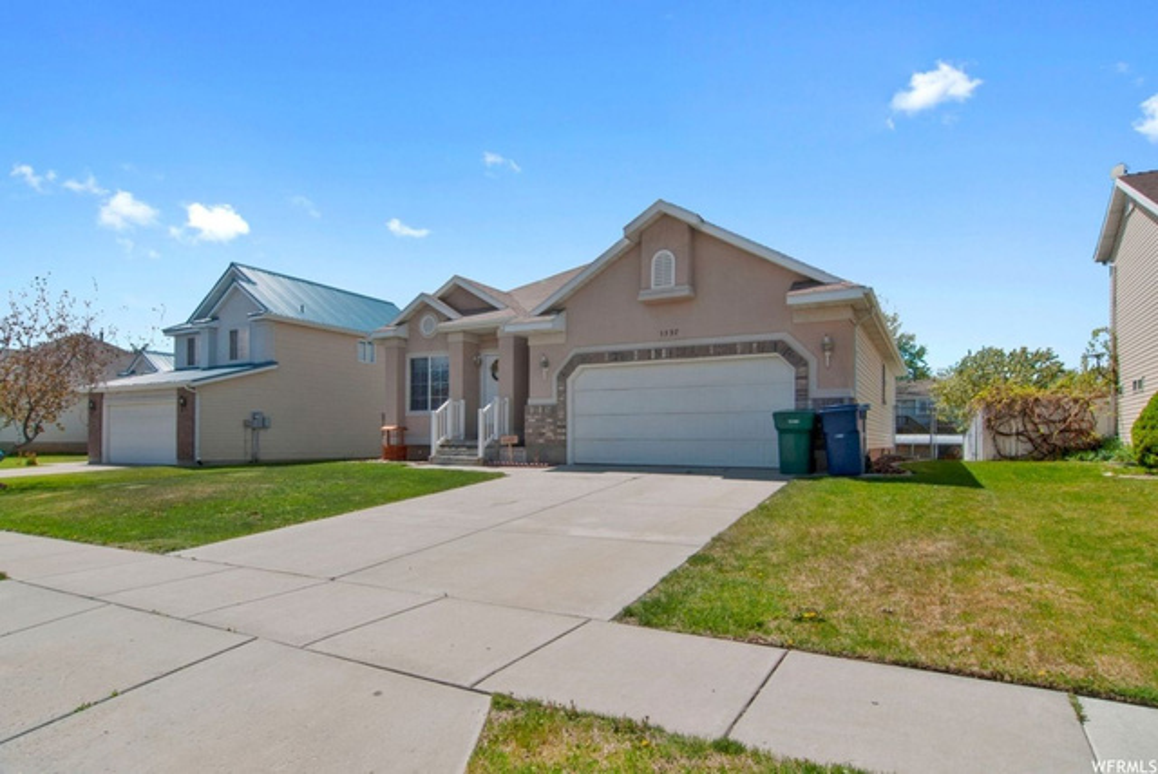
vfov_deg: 67.5
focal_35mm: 18
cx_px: 579
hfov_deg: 89.9
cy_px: 387
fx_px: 580
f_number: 14
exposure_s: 1/200
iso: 100
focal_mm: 12
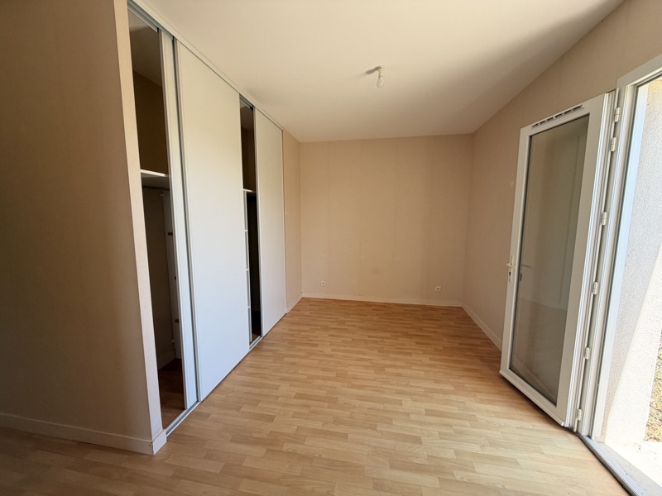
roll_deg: +0.3
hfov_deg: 102.1
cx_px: 331
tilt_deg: -7.2
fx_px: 268
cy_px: 248
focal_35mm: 14
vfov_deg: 85.7
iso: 64
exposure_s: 1/121
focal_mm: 2.22
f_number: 2.2
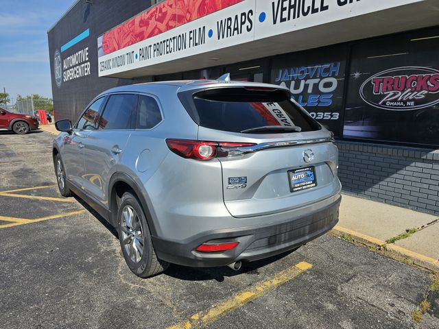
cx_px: 220
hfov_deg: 73.9
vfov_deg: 58.9
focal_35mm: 23
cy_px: 164
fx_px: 292
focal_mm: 6.3
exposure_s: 1/836
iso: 10
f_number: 1.7
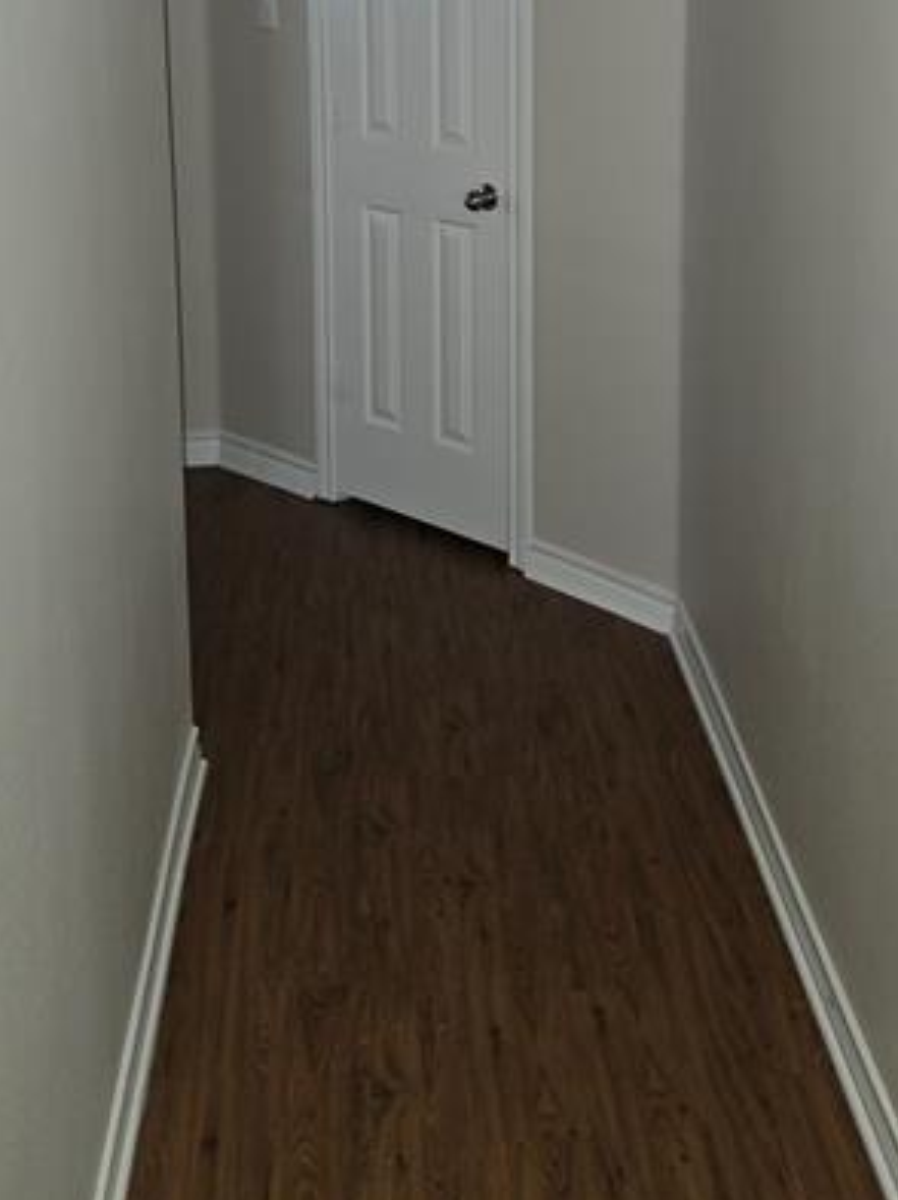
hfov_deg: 32.1
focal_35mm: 45
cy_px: 165
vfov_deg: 39.6
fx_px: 1559
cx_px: 513
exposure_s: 1/12
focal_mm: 6.5
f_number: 1.4
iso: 80
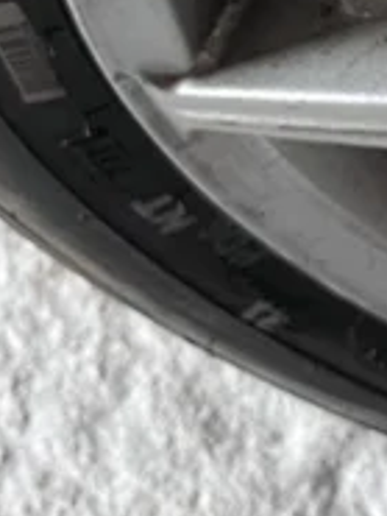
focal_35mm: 135
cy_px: -176
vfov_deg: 14.0
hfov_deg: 9.9
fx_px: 2010
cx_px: 877
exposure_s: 1/60
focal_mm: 5.1
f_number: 1.6
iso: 400
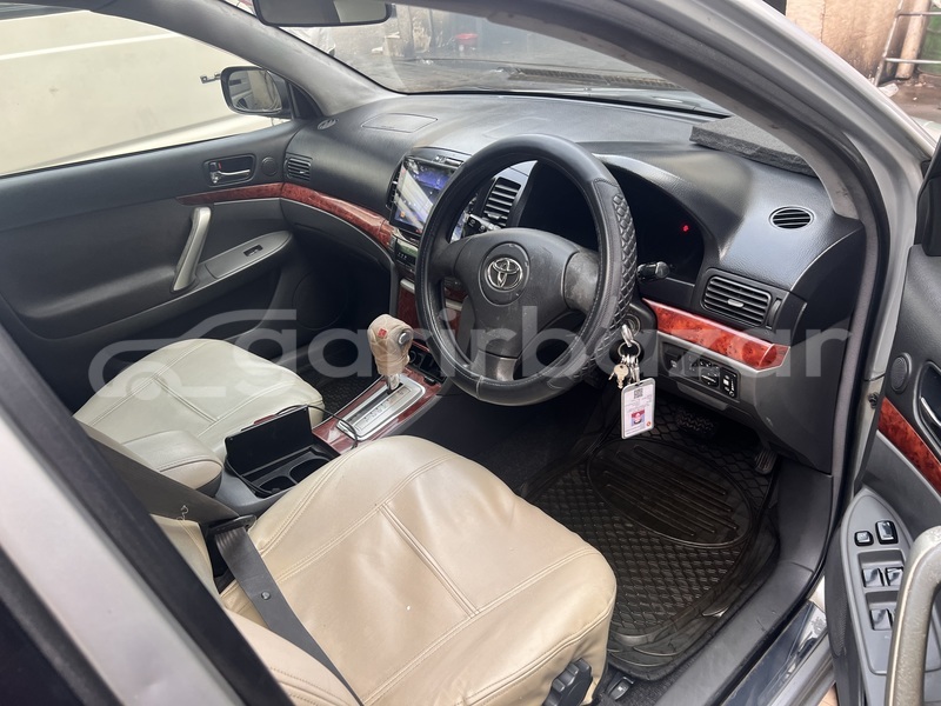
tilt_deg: -31.4
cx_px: 470
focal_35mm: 26
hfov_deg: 67.3
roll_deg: +7.4
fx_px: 707
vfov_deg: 53.1
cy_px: 353
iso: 125
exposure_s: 1/121
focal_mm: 5.7
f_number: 1.5
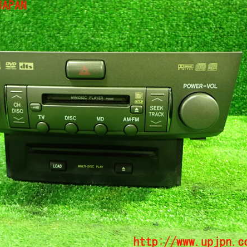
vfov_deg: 39.2
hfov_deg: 38.9
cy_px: 124
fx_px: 347
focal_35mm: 43
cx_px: 92
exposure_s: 1/13
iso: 800
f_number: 2.5
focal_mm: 6.37
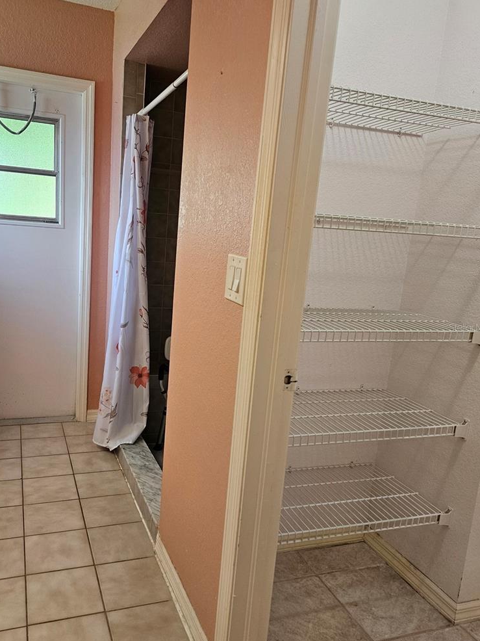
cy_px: 327
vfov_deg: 63.5
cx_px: 203
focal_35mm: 28
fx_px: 518
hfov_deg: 49.5
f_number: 1.8
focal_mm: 5.4
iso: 200
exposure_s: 1/120
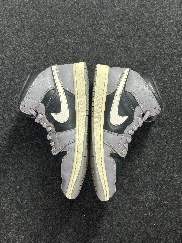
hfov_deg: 30.3
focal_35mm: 48
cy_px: 122
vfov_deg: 39.7
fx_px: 336
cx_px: 91
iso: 250
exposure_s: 1/33
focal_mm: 6.86
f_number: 1.78
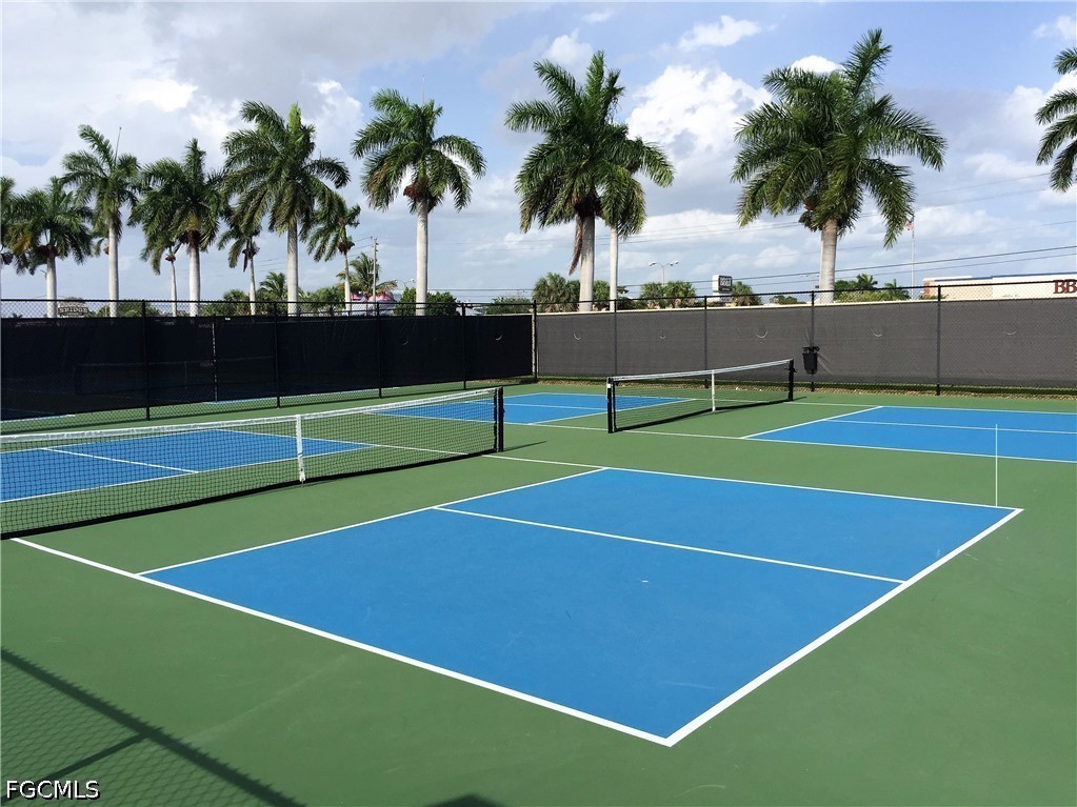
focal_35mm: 29
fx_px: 902
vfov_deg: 48.2
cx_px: 538
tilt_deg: -5.6
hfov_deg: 61.7
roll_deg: +0.8
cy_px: 404
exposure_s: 1/2198
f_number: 2.2
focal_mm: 4.15
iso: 32
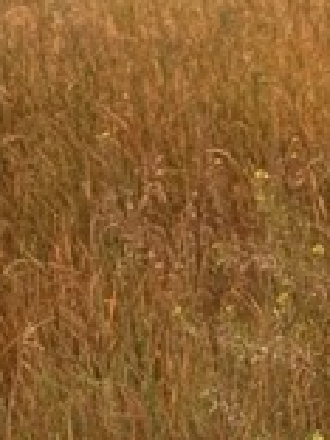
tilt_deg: +6.4
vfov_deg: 7.5
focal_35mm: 246
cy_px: -609
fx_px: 3127
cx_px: 164
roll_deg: +0.9
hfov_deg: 6.0
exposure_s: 1/105
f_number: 1.78
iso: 100
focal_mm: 6.76
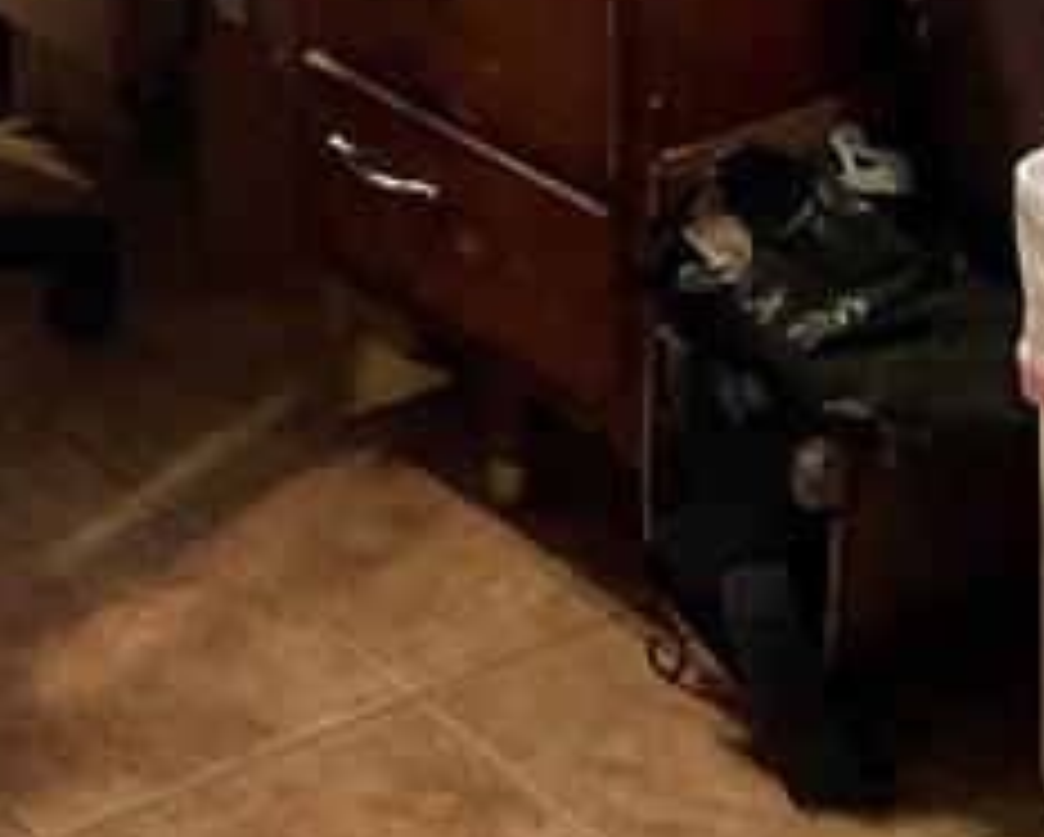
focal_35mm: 125
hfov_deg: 15.3
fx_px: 3866
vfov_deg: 11.3
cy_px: -792
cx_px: 248
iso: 160
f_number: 1.8
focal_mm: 3
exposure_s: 1/60
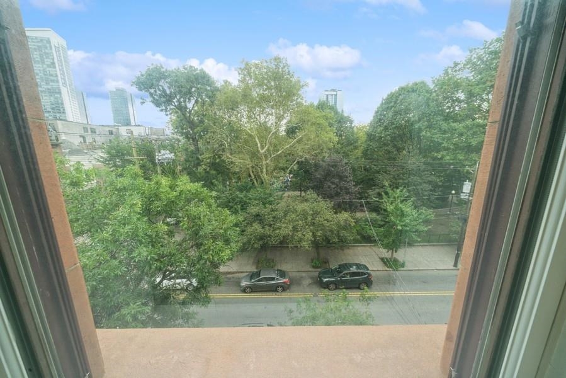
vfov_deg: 90.0
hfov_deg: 112.6
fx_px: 189
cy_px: 189
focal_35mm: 12
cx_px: 283
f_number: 11
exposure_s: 1/13
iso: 200
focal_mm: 12
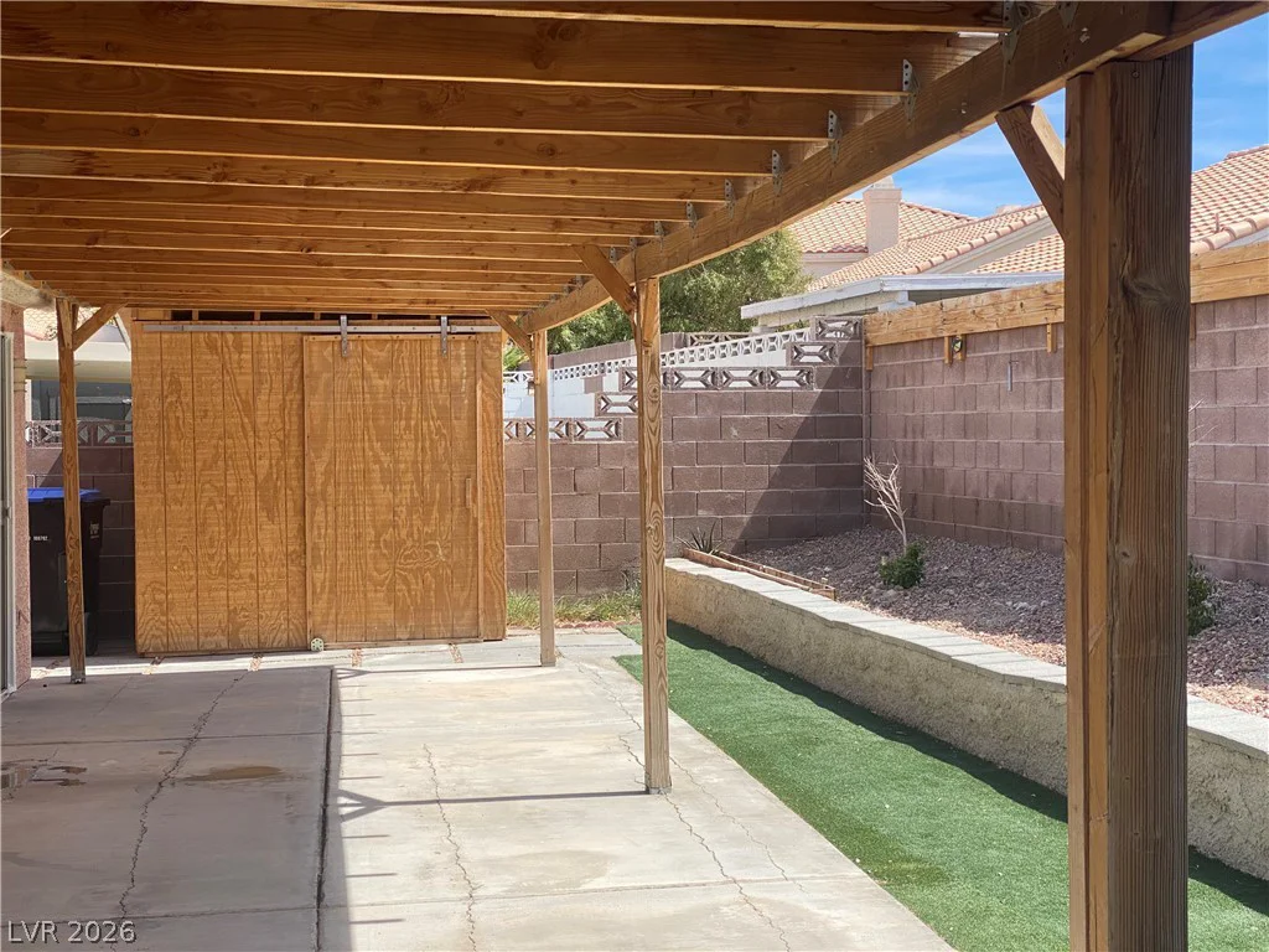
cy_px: 476
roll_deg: +1.2
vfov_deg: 28.0
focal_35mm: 52
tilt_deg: -1.2
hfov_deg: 36.8
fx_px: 1906
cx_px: 634
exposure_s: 1/888
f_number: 2
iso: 20
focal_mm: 6
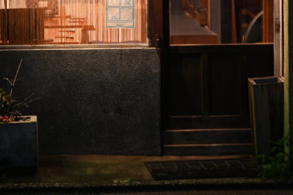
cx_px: 150
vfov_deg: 10.7
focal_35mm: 126
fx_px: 1025
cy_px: -23
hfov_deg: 16.3
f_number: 2.8
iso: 2800
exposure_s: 1/125
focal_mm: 49
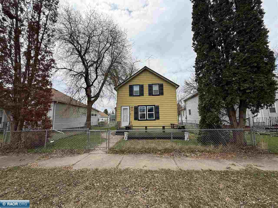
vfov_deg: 85.7
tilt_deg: +9.1
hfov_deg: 102.1
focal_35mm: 14
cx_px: 139
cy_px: 104
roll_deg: +0.9
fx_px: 112
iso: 64
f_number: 2.2
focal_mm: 2.22
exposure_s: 1/2092
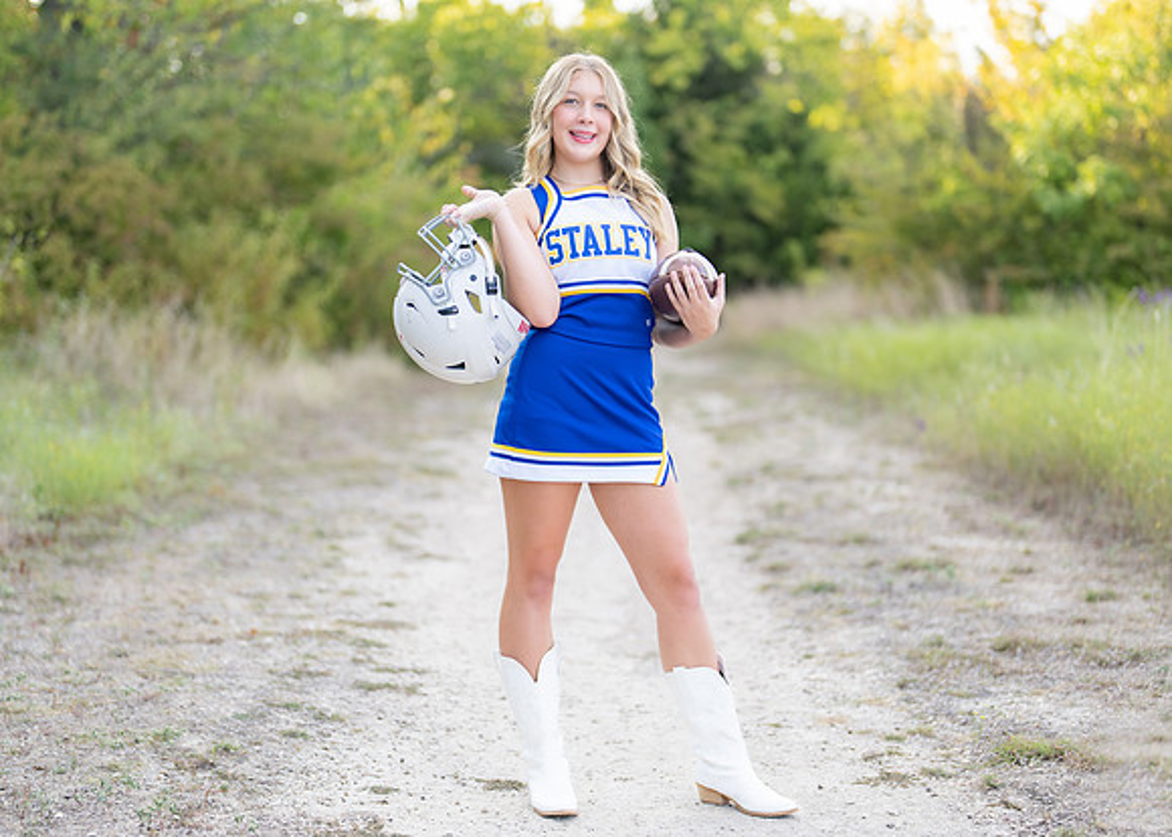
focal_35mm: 65
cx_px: 602
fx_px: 2159
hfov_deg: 30.4
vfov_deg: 21.9
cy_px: 413
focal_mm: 50
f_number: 1.2
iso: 100
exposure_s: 1/800
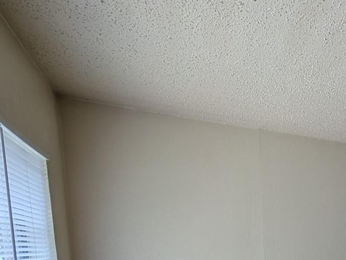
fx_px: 370
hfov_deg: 36.9
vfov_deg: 32.8
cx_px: 424
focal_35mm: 37
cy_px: 302
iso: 59
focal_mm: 2.02
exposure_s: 1/688
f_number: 1.7
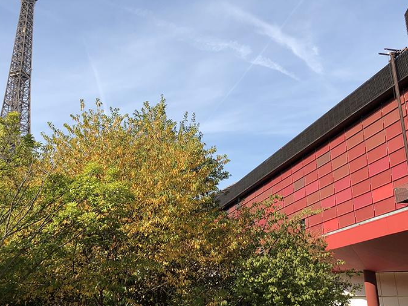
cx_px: 176
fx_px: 519
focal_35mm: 44
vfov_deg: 32.9
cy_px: 149
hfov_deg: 42.9
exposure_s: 1/1499
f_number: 1.8
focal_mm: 3.99
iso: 20
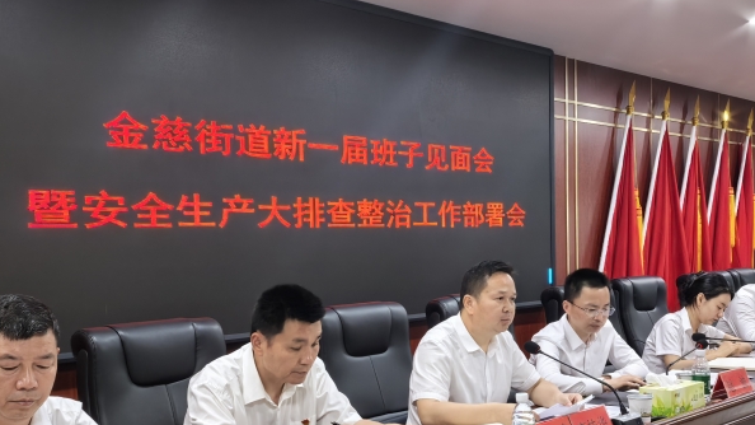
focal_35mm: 44
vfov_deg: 26.9
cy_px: 282
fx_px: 881
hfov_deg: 46.4
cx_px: 380
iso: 640
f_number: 4
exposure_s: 1/100
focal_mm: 5.75
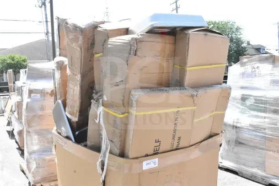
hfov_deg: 61.9
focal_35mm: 30
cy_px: 93
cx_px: 140
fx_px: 233
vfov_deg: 43.6
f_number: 18
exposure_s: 1/1250
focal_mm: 20
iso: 6400
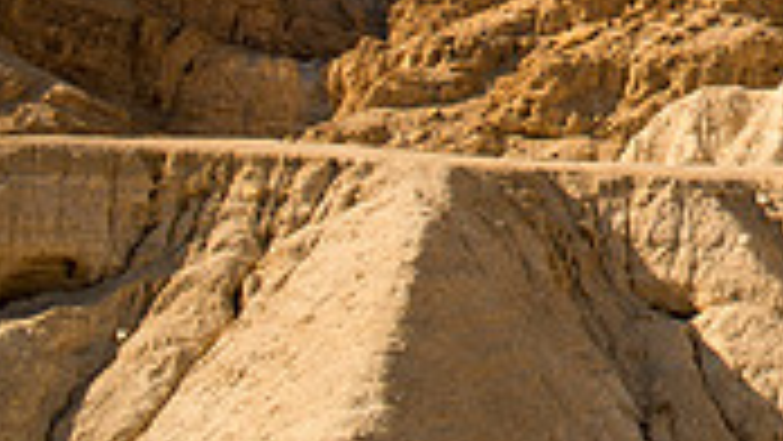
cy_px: -344
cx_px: 1179
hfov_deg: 21.3
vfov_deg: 13.1
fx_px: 1745
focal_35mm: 84
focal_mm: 24
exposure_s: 1/4000
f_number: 2.8
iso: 200
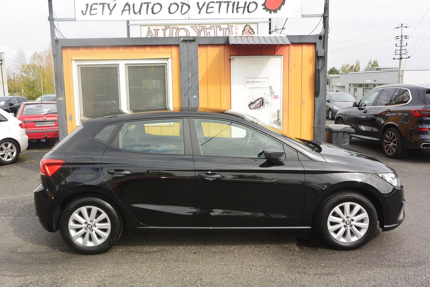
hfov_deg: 63.7
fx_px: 346
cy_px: 144
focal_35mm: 29
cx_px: 215
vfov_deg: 45.0
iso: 160
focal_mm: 11
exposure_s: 1/250
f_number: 6.3
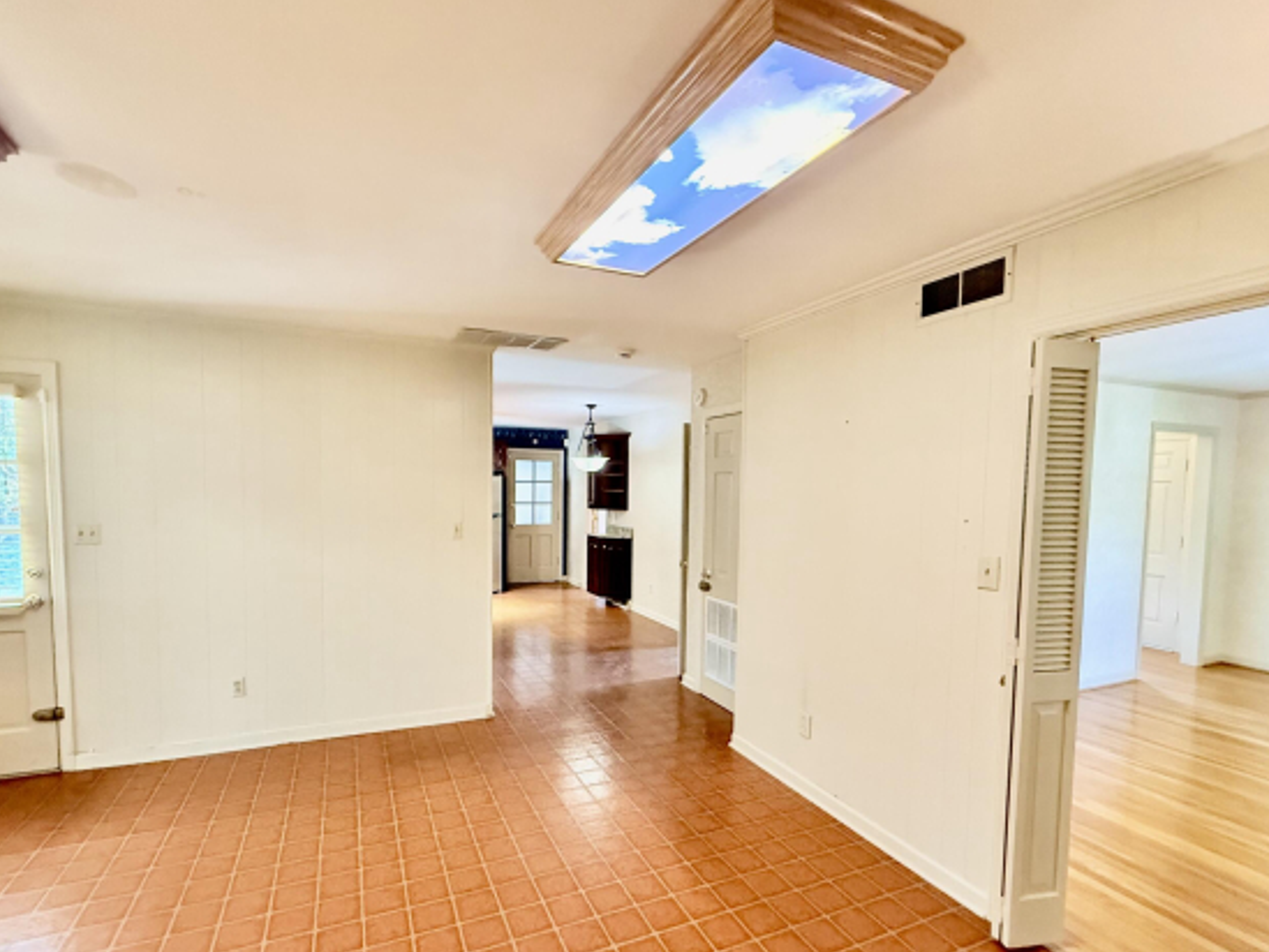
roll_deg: -0.4
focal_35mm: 17
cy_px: 527
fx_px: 623
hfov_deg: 91.0
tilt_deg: -4.0
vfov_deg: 74.5
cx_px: 614
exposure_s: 1/60
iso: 640
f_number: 2.2
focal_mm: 2.22
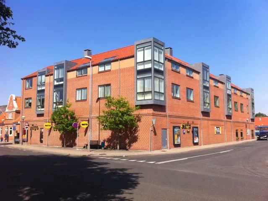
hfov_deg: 52.7
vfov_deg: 40.6
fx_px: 271
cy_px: 100
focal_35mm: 35
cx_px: 134
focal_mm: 3.85
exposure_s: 1/1312
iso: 80
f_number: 2.8
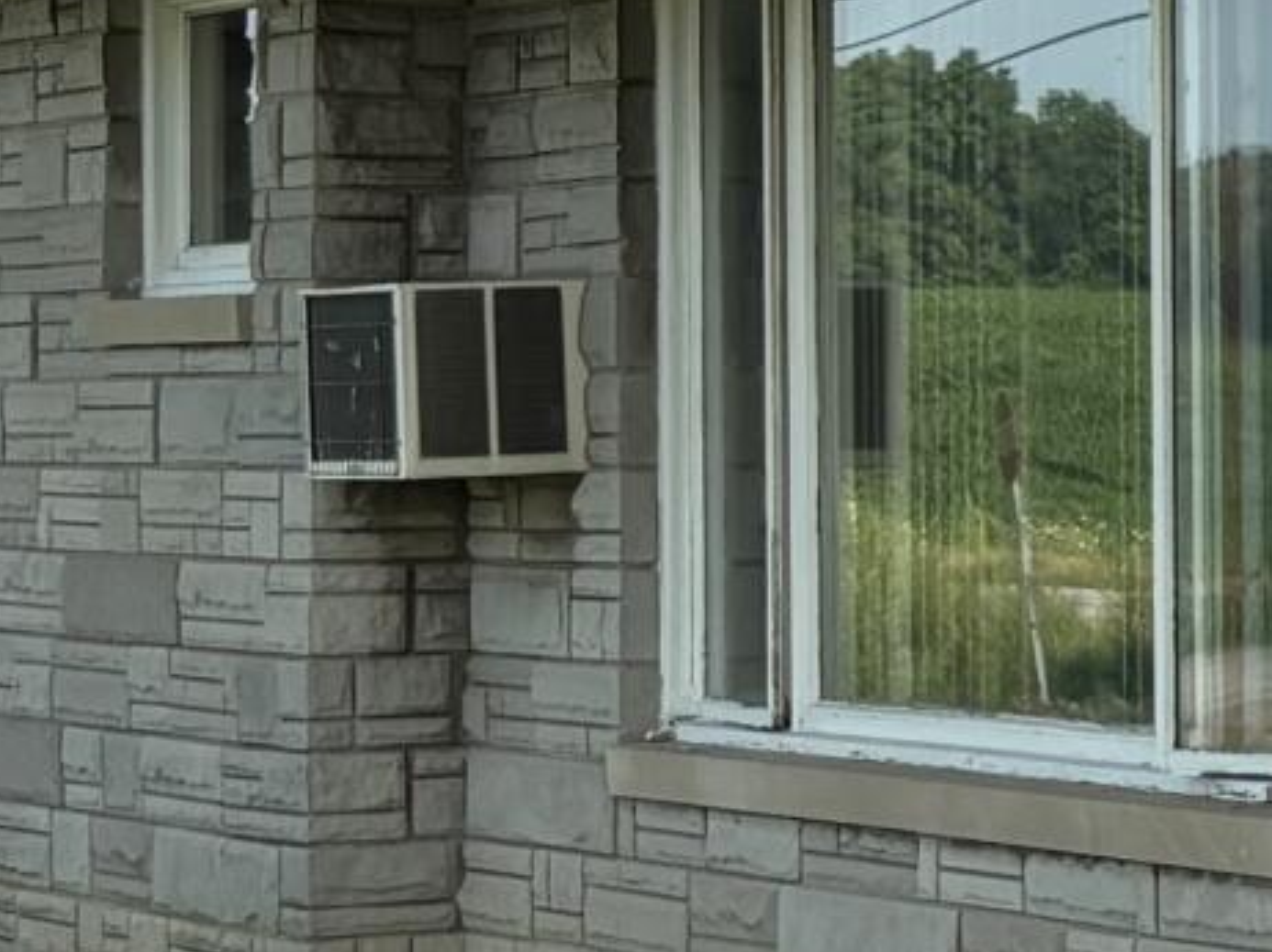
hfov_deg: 9.6
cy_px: 336
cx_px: 3535
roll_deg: +0.8
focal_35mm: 169
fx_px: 6207
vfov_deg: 8.8
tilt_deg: +0.0
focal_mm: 5.96
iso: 50
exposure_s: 1/943
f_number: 1.6
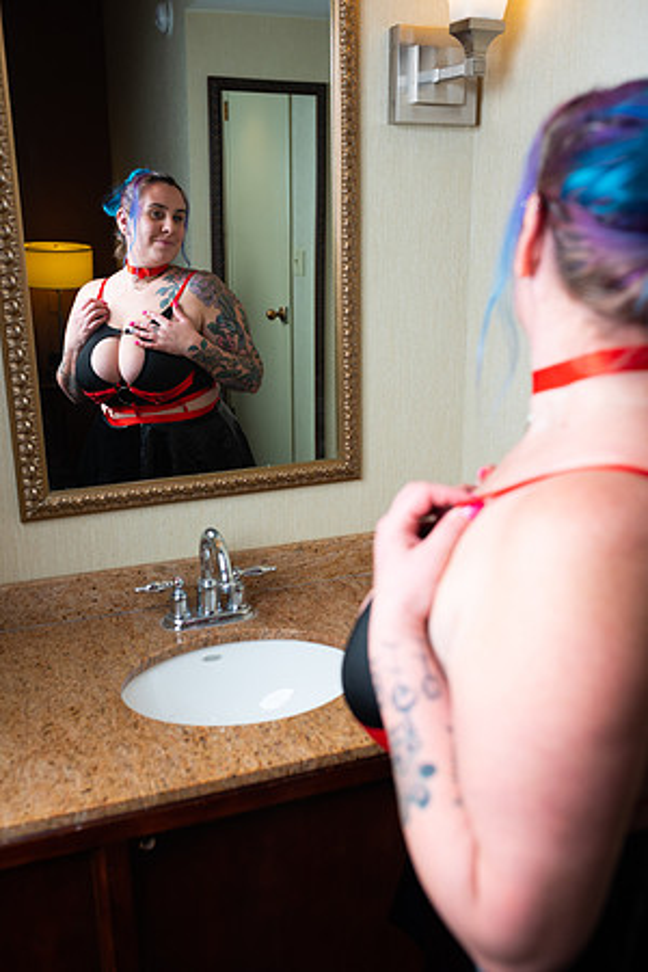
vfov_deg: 54.4
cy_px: 486
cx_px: 324
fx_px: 945
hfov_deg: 37.9
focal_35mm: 35
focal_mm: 35
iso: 125
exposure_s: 1/500
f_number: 4
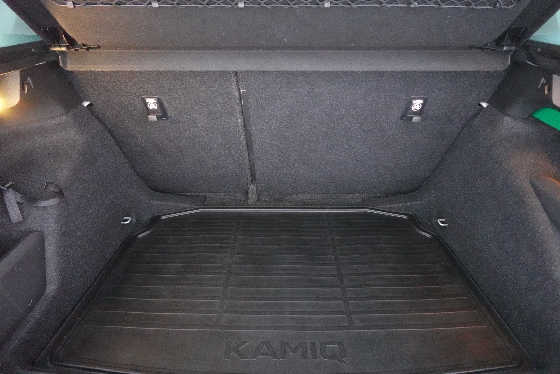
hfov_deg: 84.0
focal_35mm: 20
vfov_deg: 61.9
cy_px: 187
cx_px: 280
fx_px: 311
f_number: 2
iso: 6400
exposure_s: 1/50
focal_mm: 7.6
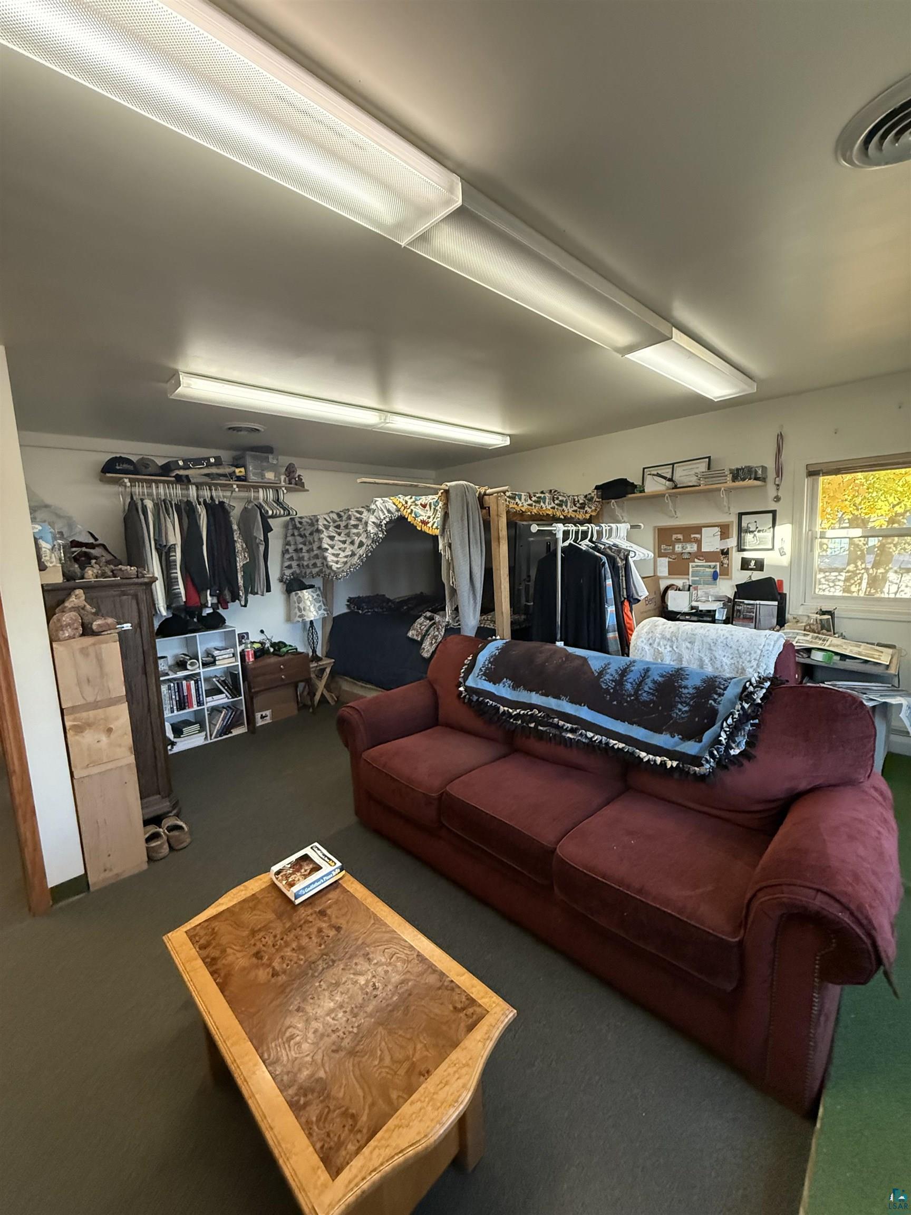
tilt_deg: -4.0
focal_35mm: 14
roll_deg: +3.7
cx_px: 456
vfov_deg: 102.1
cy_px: 608
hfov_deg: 85.7
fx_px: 491
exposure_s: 1/120
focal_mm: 2.22
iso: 640
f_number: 2.2
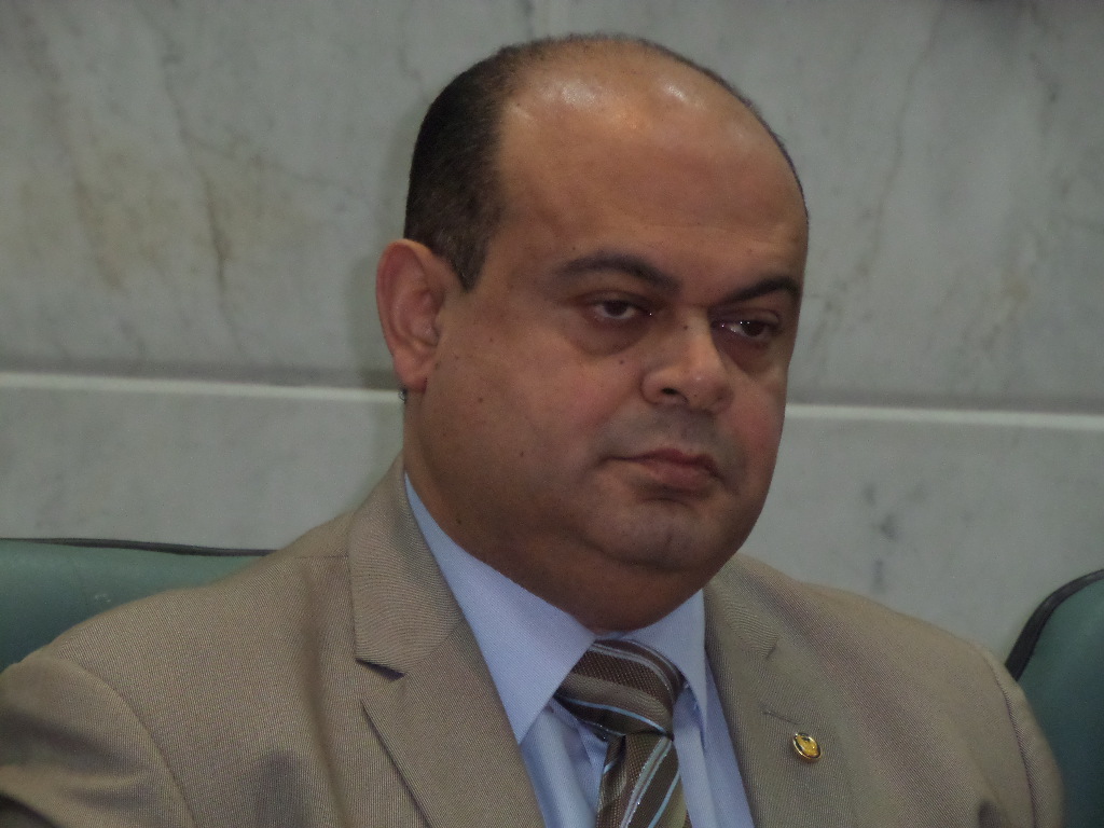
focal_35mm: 240
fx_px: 7654
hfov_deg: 8.2
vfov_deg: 6.2
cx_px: 552
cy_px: 414
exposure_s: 1/45
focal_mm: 43
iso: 480
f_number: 6.3
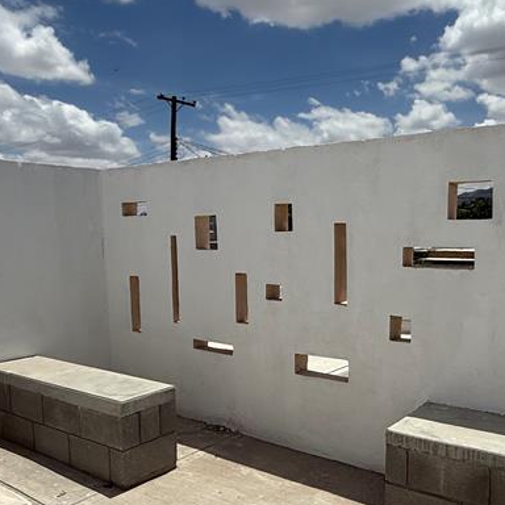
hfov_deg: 49.0
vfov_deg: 49.6
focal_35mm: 33
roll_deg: +0.2
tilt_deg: -5.6
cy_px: 291
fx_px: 545
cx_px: 330
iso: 40
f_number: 2.2
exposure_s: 1/6173
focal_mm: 2.22
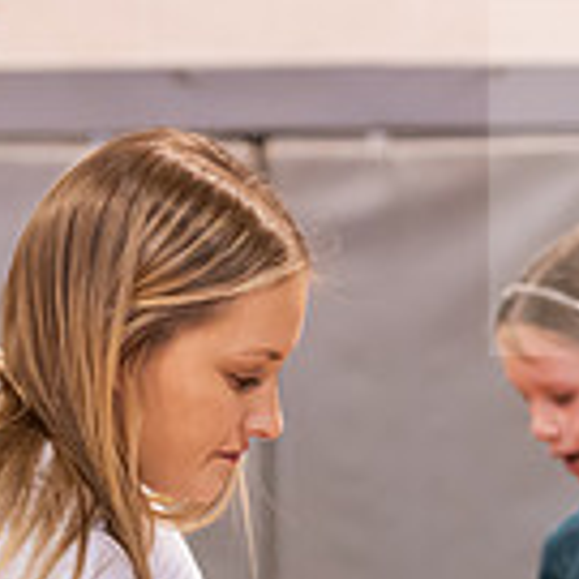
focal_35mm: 315
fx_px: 5961
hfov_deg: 5.6
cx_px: 360
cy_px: 517
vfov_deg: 5.6
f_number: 3.2
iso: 1250
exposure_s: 1/200
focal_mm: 86
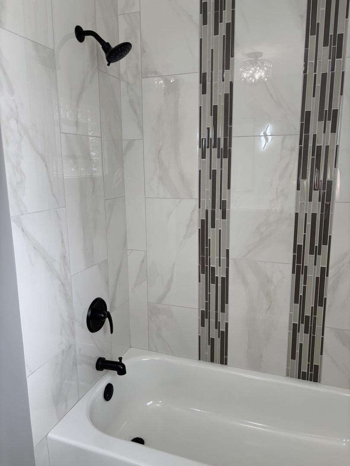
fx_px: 351
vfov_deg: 67.3
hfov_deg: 53.1
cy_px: 233
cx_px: 175
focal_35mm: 26
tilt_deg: -10.9
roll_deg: -0.1
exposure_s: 1/120
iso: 80
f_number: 1.6
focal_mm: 5.96
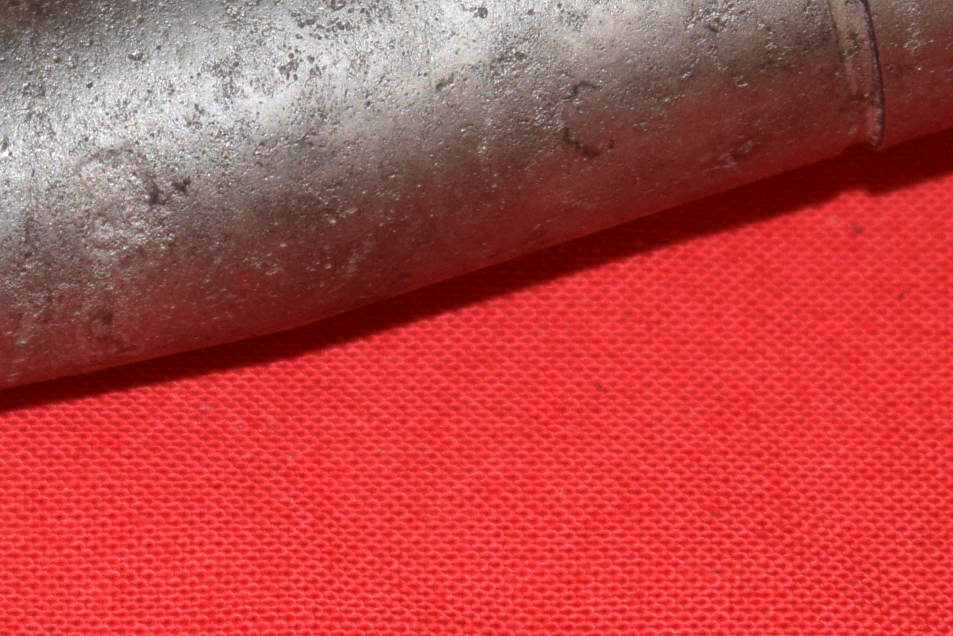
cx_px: -191
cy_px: 400
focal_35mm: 251
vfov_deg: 5.5
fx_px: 6633
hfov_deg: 8.1
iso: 640
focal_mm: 55
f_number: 5.6
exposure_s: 1/60
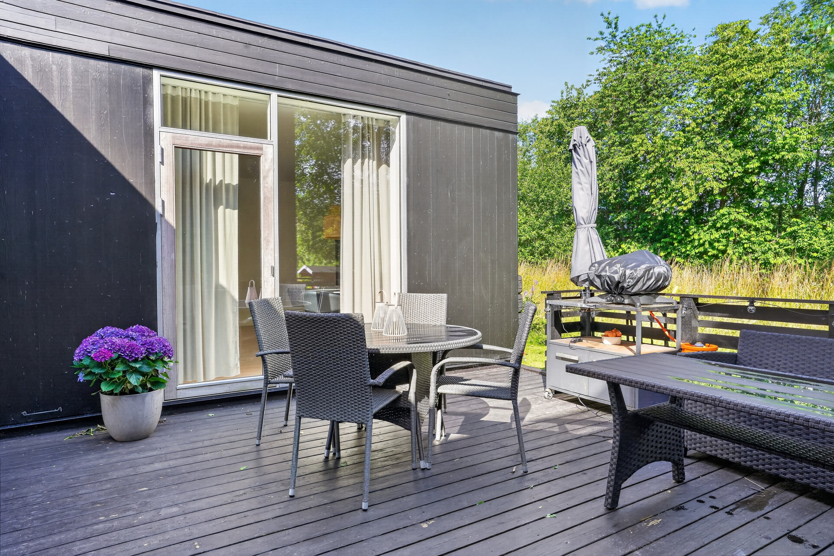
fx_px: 510
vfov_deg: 57.2
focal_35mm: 22
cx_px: 417
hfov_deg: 78.6
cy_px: 278
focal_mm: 22
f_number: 10
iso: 400
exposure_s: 1/100
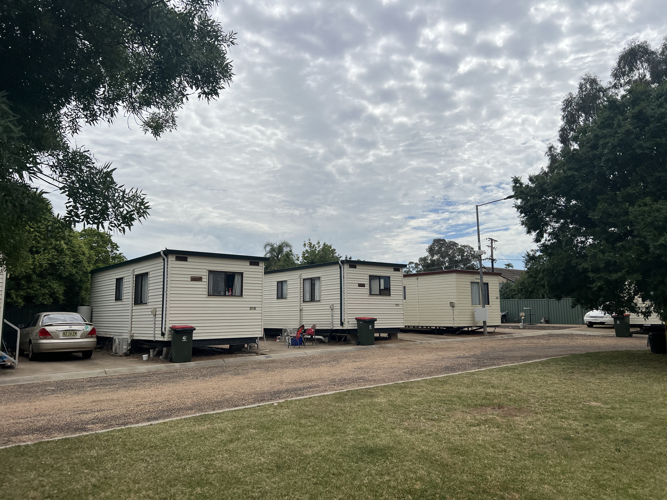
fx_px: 501
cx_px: 334
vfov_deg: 53.1
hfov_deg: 67.3
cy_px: 250
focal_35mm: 26
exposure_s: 1/11364
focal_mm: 5.7
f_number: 1.5
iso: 50
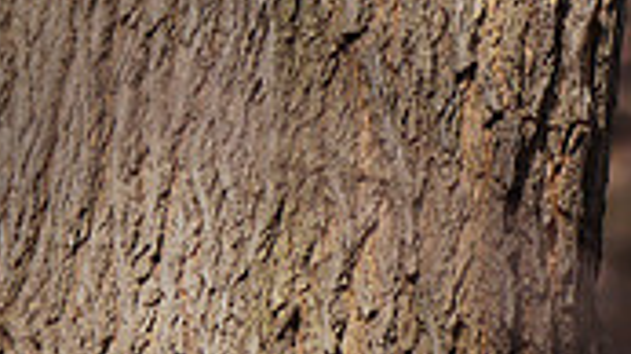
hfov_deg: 1.0
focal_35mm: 2194
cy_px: -425
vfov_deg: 0.6
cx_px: 533
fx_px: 36681
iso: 160
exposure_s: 1/400
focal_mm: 300
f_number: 5.6
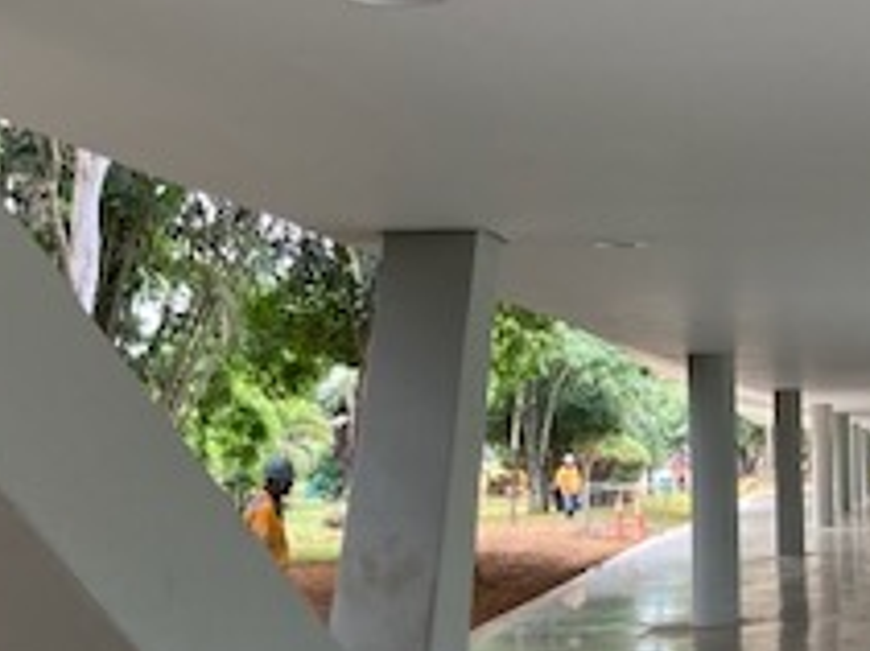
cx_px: 1064
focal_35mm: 85
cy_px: 511
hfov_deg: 21.3
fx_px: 2135
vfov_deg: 17.2
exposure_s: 1/120
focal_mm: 3.99
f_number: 1.8
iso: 40
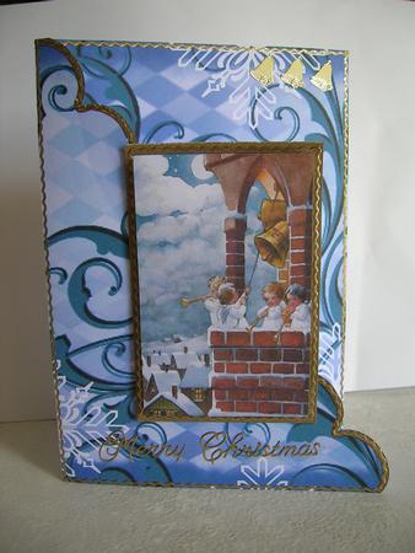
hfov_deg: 40.7
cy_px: 276
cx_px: 208
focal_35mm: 35
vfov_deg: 52.6
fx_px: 559
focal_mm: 5.4
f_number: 2.8
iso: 50
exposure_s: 1/79
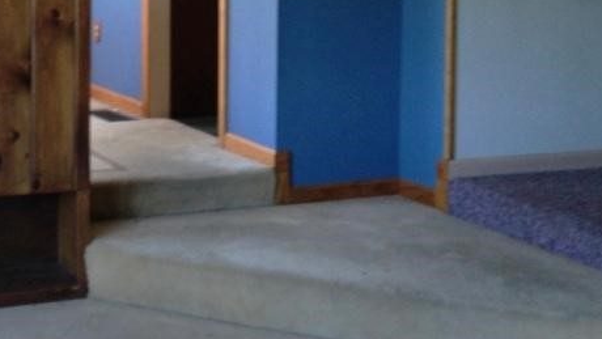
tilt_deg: -3.2
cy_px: -14
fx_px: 1277
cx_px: 14
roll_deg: -1.0
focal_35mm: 80
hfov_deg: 25.3
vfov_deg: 14.8
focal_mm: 4.12
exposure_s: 1/24
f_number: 2.4
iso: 50
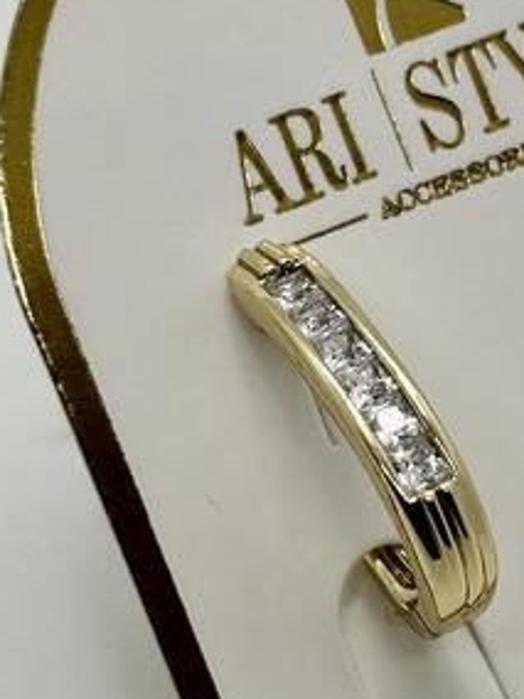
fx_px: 3492
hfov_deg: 8.5
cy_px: 337
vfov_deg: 11.4
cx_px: 519
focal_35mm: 173
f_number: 1.78
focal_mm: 6.86
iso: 64
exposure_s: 1/261
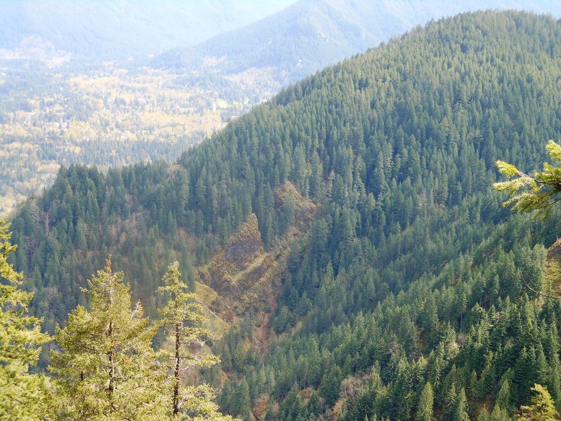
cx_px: 280
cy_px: 210
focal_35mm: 50
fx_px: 810
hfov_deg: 38.2
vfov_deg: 29.1
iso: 80
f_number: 4
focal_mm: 8.9
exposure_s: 1/100
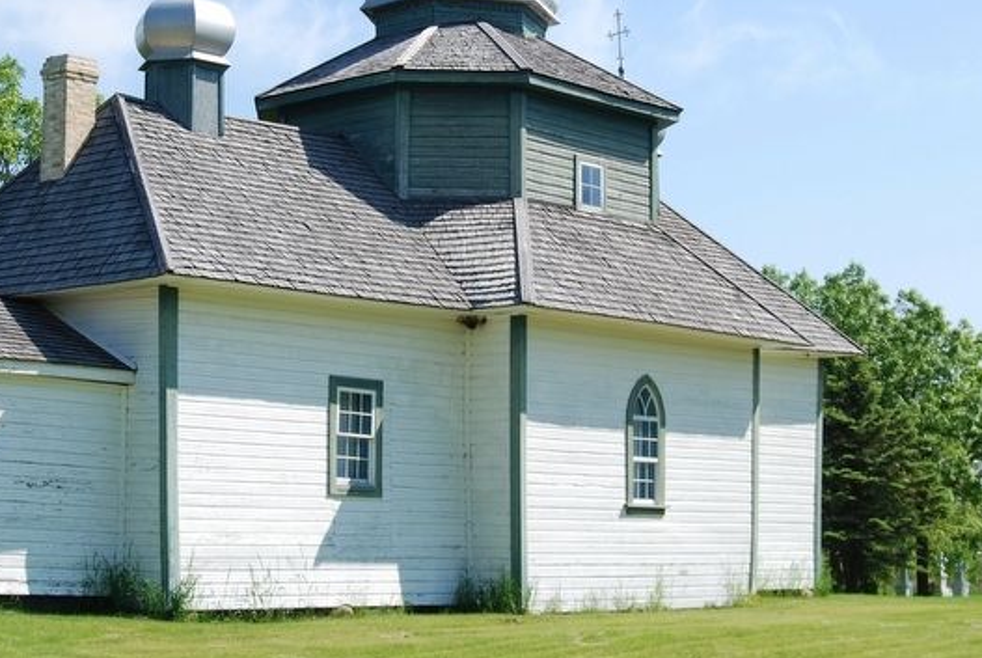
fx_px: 2179
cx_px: 345
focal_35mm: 80
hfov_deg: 25.3
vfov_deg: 17.1
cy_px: 242
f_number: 8
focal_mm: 35
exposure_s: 1/250
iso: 100
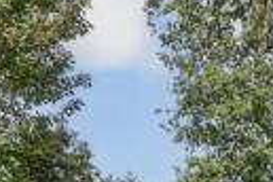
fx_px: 576
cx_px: 194
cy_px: 346
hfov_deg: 26.4
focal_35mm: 76
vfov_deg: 15.1
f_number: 8
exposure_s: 1/500
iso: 320
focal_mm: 10
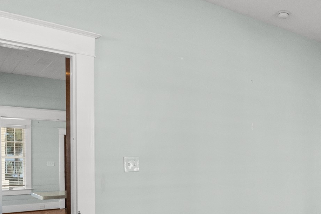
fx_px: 339
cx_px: 273
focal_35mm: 38
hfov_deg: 46.9
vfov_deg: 34.3
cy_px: 163
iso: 2000
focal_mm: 16
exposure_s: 1/50
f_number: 10
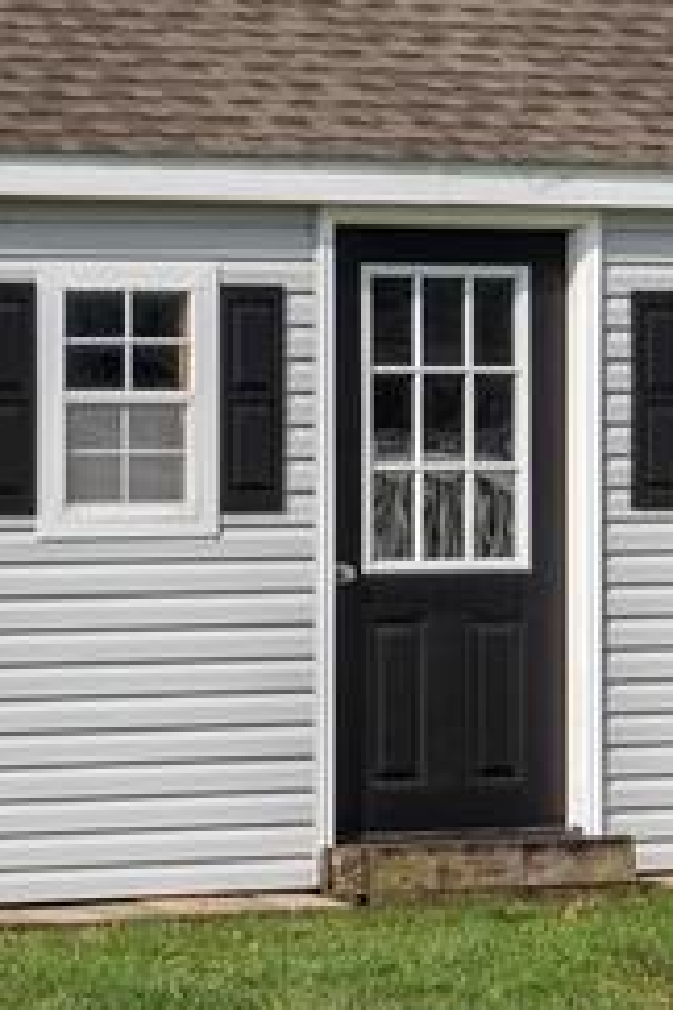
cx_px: 162
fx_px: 5256
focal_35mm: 187
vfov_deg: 11.0
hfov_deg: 7.3
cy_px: 312
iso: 200
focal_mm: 42.1
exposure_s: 1/1600
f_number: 9
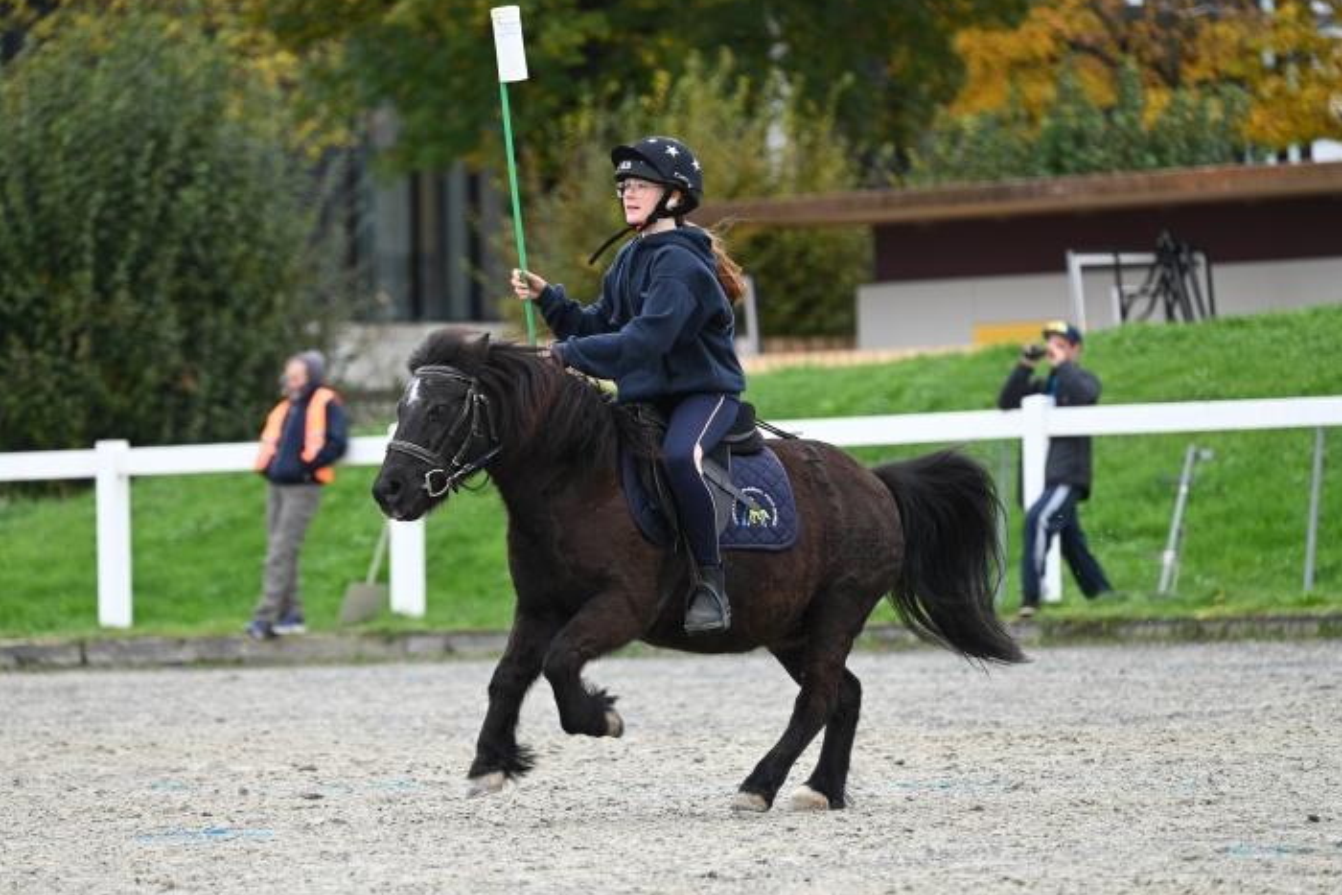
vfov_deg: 5.0
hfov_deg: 7.5
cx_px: 581
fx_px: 10216
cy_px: 487
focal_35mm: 274
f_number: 5
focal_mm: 240
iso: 1000
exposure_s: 1/800
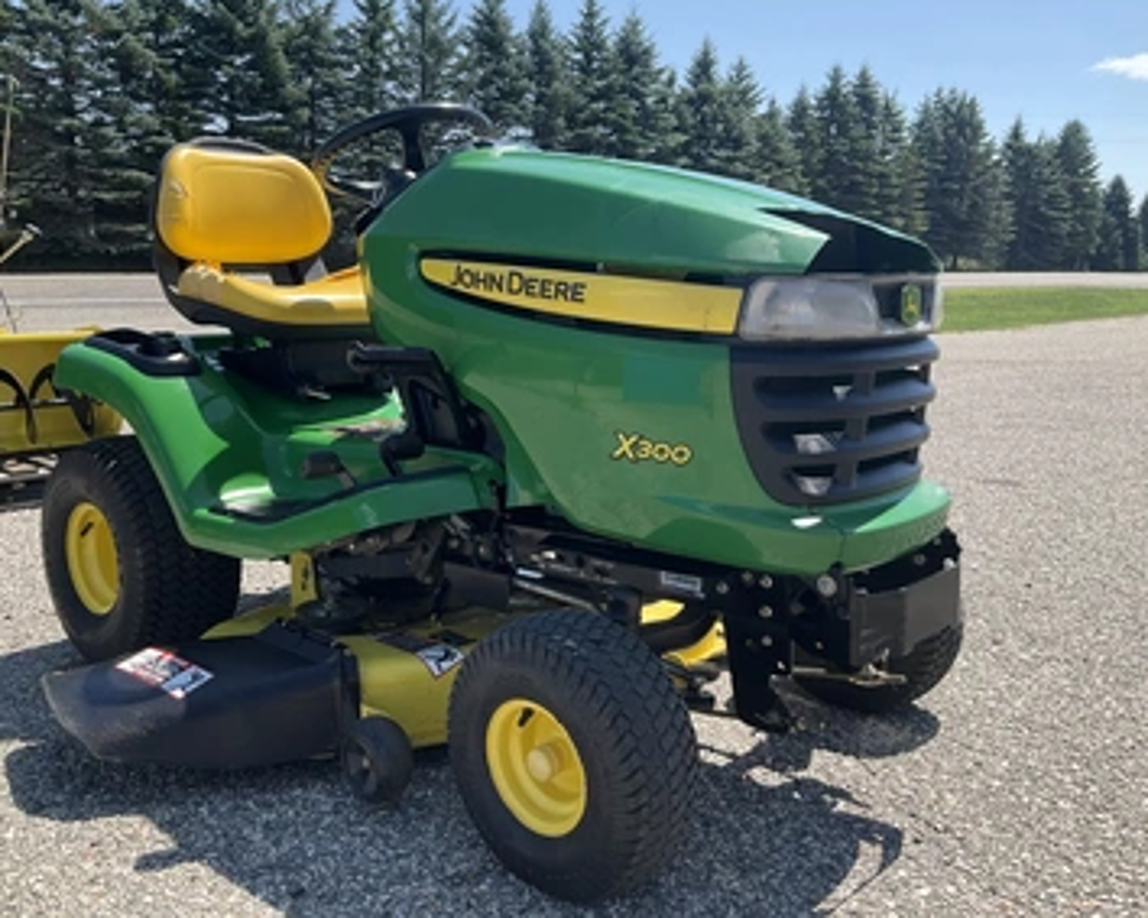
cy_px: 444
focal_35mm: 32
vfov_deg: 45.8
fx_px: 1087
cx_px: 545
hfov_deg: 55.6
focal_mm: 3
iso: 25
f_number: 1.8
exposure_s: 1/962
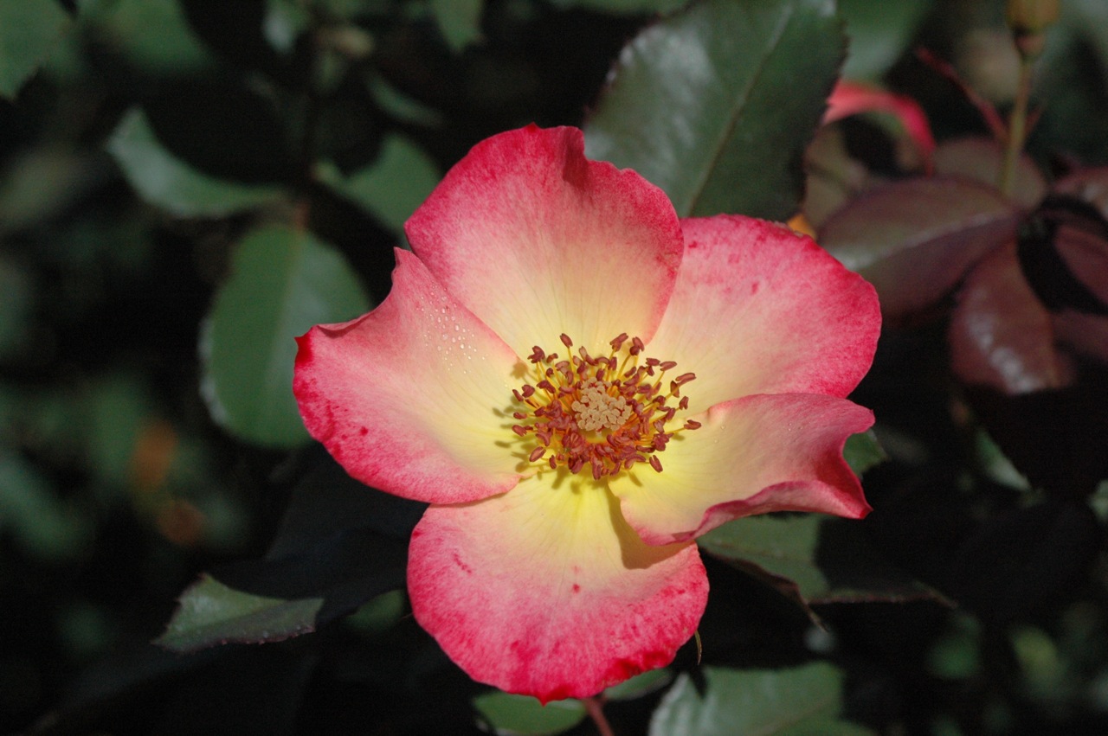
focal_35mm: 135
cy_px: 368
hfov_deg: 15.2
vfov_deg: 10.1
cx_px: 554
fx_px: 4151
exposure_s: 1/1250
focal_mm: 90
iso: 800
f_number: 9
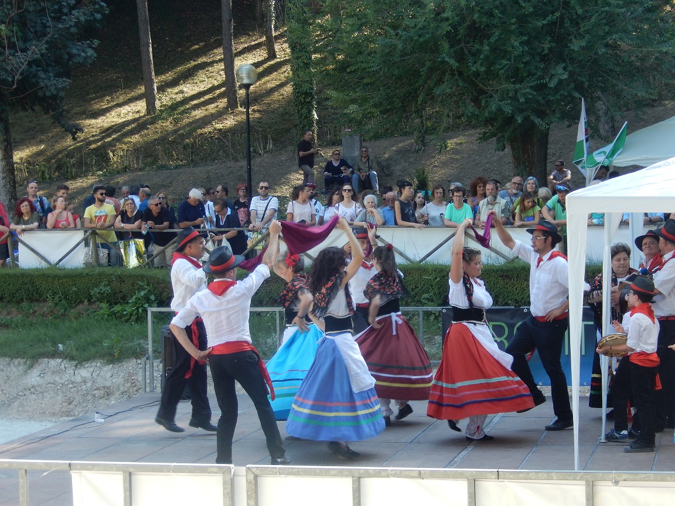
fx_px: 1657
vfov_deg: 17.4
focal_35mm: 85
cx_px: 338
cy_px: 253
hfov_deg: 23.0
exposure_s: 1/100
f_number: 5.1
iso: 125
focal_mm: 15.2
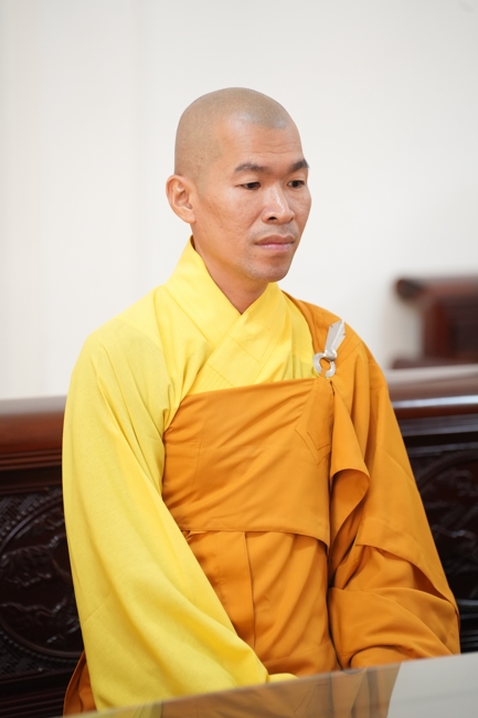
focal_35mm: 119
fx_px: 2371
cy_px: 359
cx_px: 239
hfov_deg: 11.5
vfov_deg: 17.2
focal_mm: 119
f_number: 2.8
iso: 1600
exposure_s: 1/125
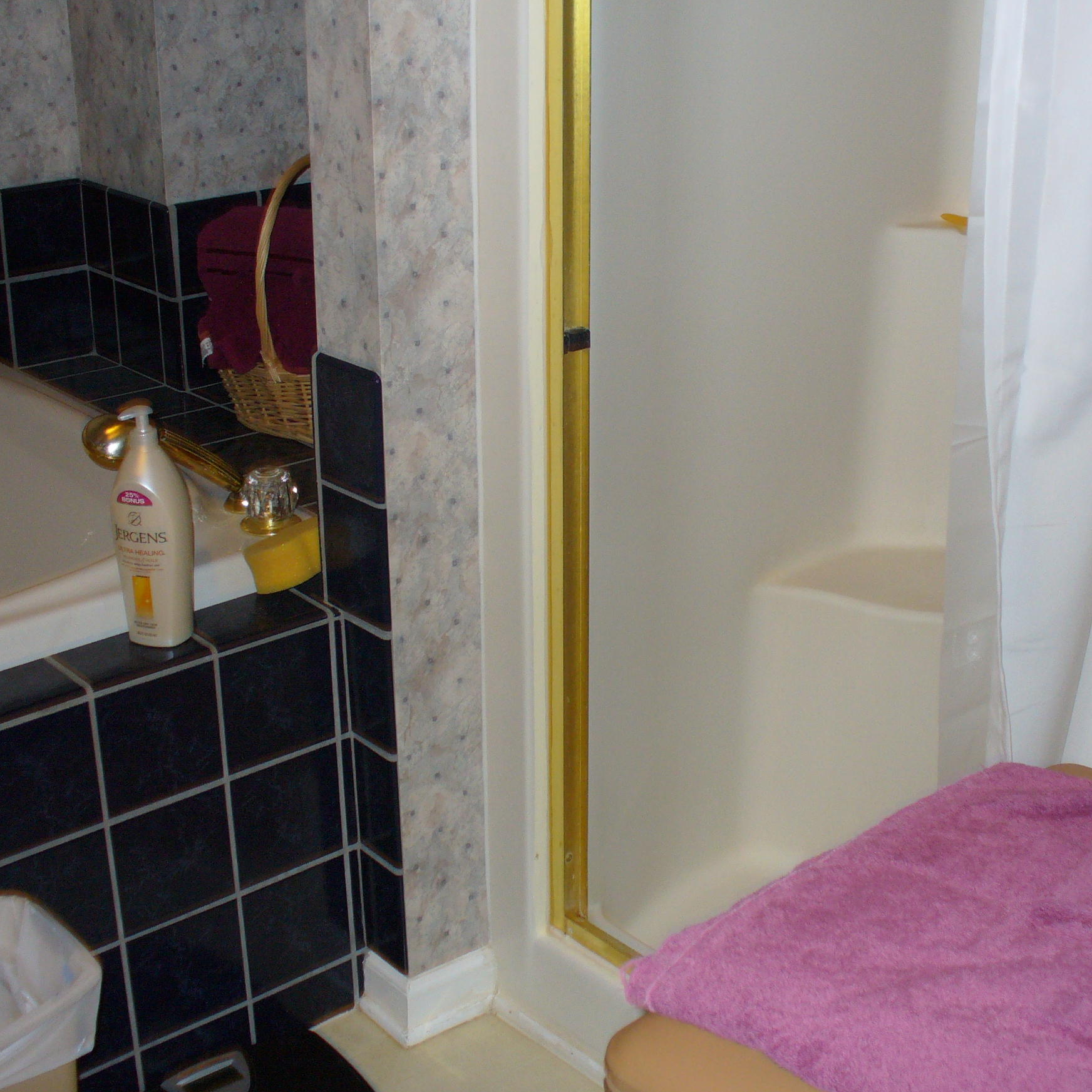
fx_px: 1713
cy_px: 500
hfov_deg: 35.3
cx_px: 641
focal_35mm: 48
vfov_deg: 35.3
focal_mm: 6.1
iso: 100
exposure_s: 1/8
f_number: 2.8
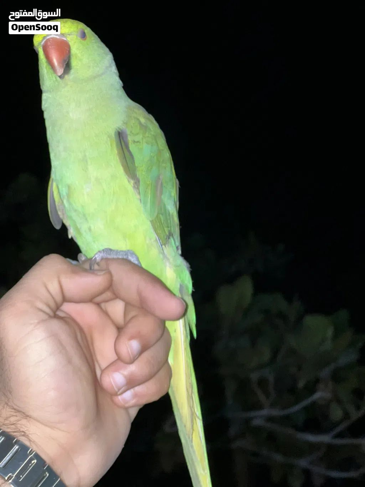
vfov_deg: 25.3
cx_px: 182
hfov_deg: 19.1
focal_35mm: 77
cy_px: 244
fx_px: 1082
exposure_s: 1/34
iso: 160
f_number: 2.8
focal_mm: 9
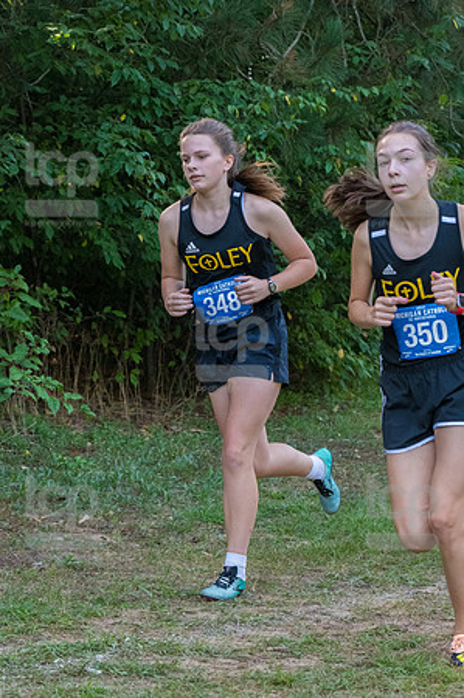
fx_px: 2035
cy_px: 349
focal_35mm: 105
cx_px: 232
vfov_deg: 19.5
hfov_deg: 13.0
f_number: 5
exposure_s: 1/1600
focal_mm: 70
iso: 3200
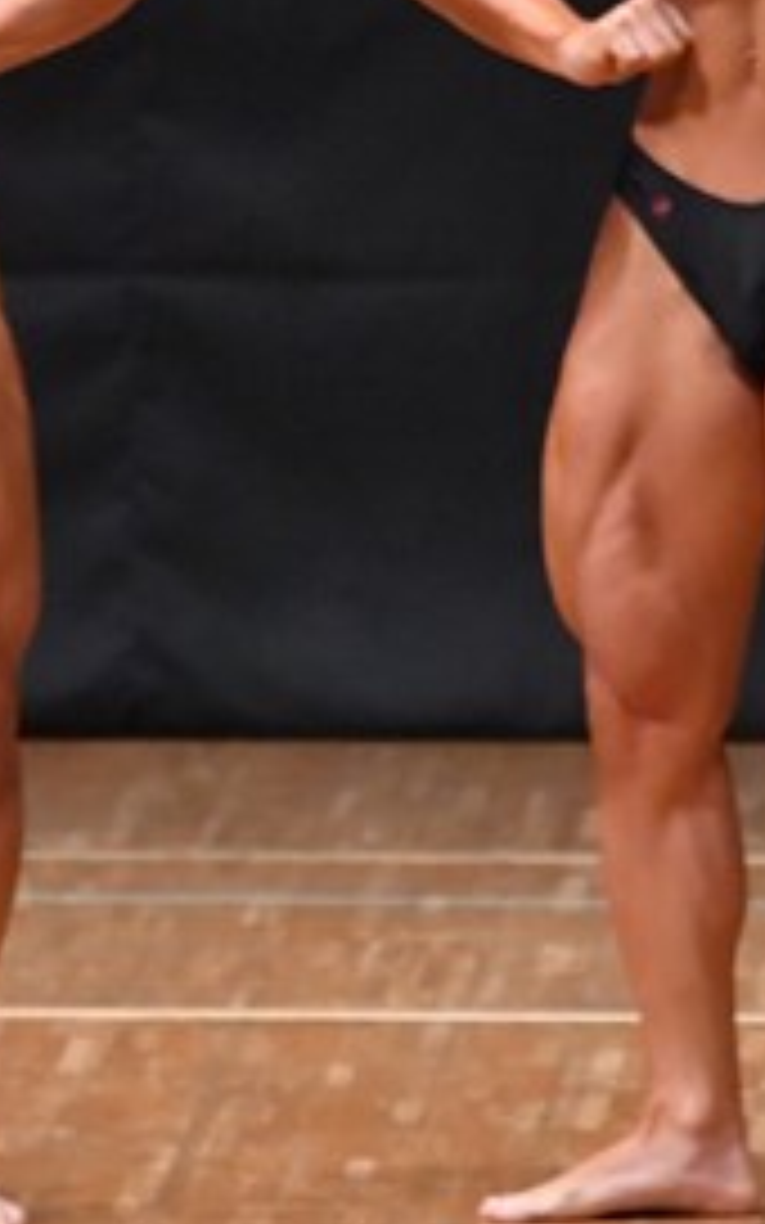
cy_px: 189
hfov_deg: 1.7
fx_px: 26153
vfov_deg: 2.7
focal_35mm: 784
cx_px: -124
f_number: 5.6
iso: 8000
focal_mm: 180
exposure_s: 1/400
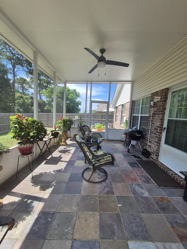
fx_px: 94
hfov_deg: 89.9
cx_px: 94
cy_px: 124
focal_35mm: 13
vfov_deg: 106.2
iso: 50
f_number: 2.2
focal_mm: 1.74
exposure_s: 1/524
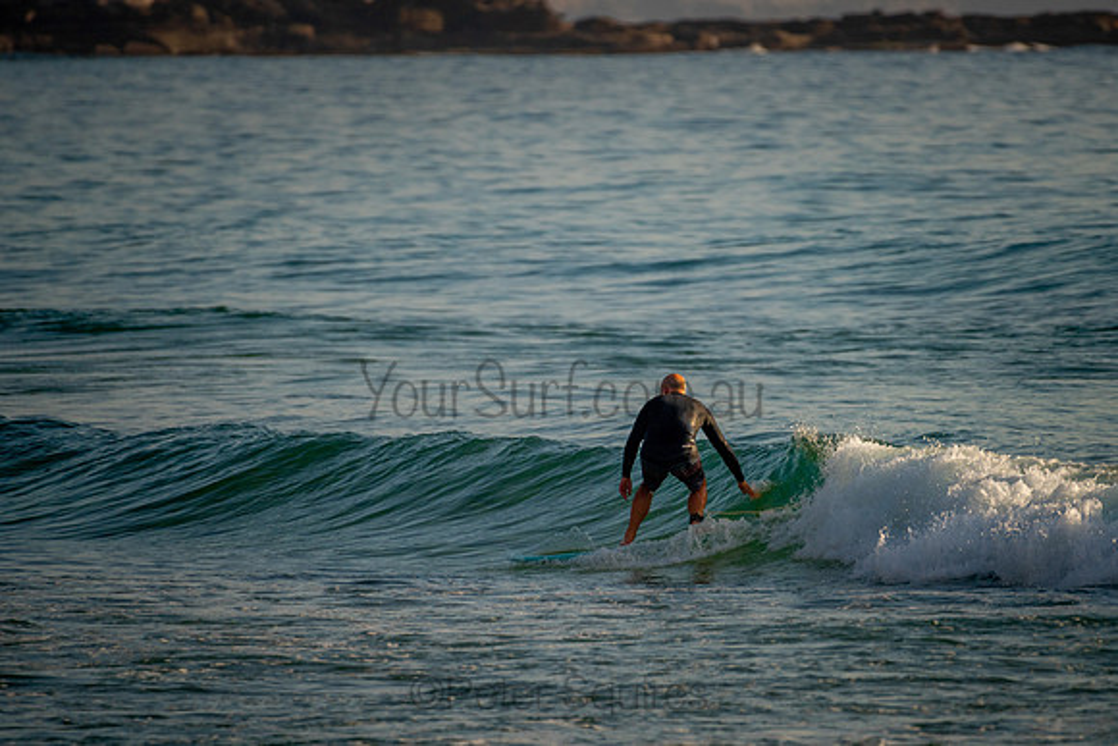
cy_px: 378
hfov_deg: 3.2
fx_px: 19795
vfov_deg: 2.2
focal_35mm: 637
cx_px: 642
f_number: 5.6
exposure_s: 1/500
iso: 220
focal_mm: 500
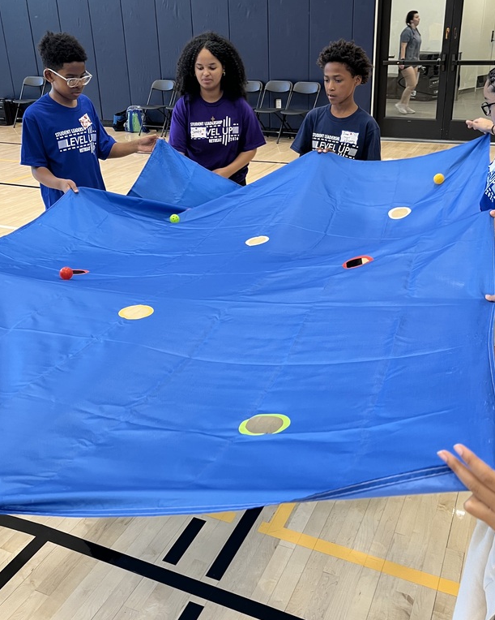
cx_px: 264
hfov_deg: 43.3
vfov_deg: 52.8
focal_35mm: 34
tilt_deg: -22.3
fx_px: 623
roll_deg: +1.4
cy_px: 282
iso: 100
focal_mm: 5.1
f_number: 1.6
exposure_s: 1/60
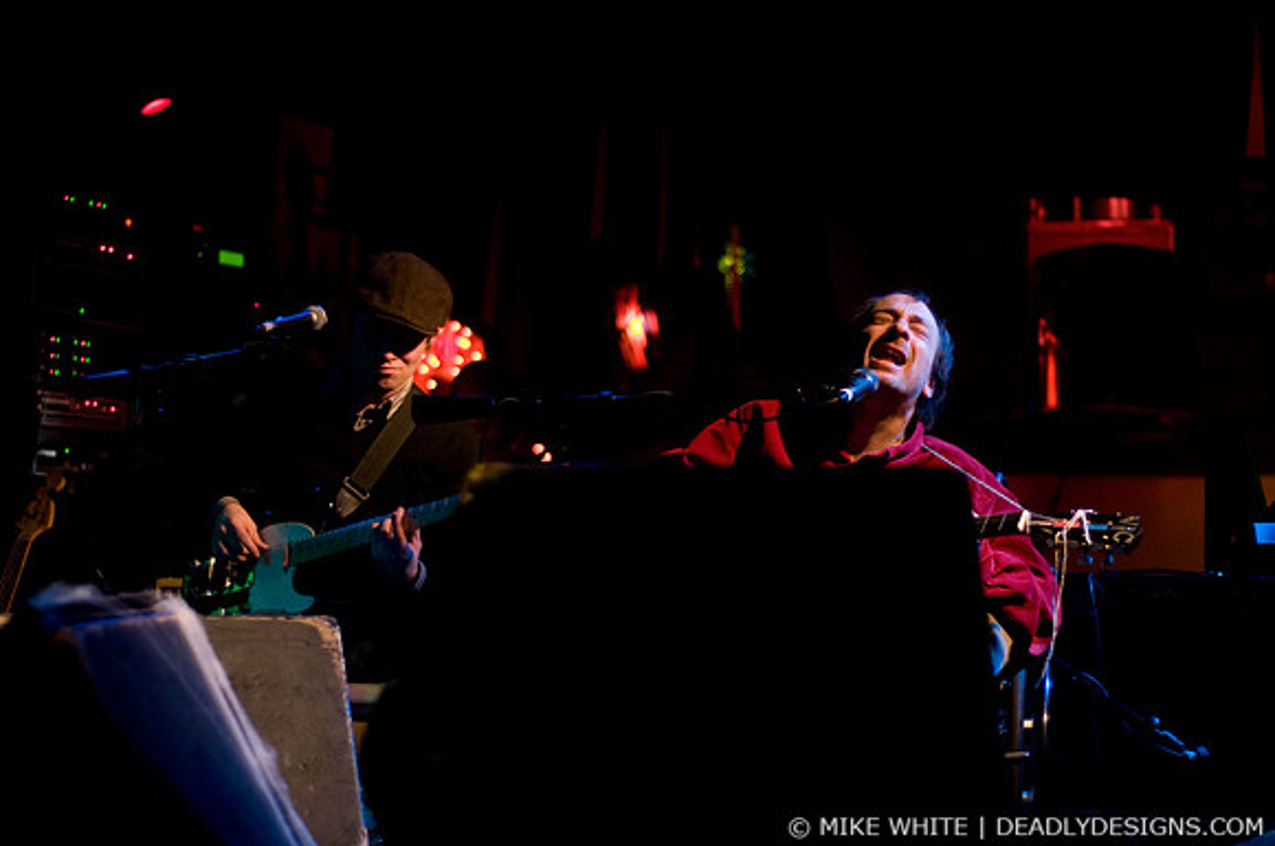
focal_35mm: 75
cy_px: 423
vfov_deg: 18.1
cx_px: 638
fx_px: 2653
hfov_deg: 27.0
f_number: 1.8
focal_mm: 50
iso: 1000
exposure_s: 1/50
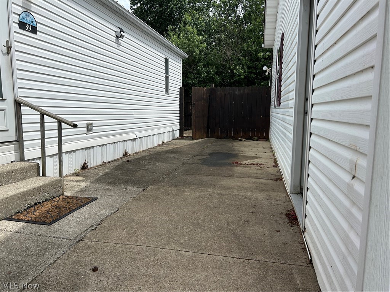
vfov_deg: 53.1
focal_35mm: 26
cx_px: 195
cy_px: 146
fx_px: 293
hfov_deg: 67.3
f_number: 1.5
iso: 50
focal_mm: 5.7
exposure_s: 1/4630
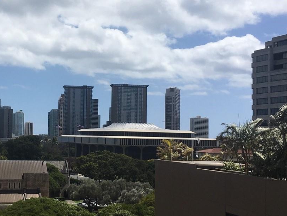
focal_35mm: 57
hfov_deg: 33.0
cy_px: 105
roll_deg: -1.1
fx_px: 473
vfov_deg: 25.7
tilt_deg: +5.2
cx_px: 64
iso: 25
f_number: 2.2
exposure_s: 1/3497
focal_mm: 4.15
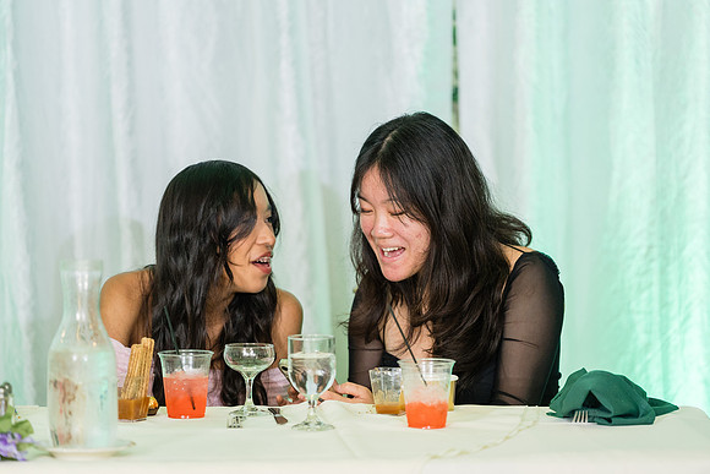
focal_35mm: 200
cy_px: 237
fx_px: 3945
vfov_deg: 6.9
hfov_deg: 10.3
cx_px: 355
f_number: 2.8
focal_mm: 200
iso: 1600
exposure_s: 1/250
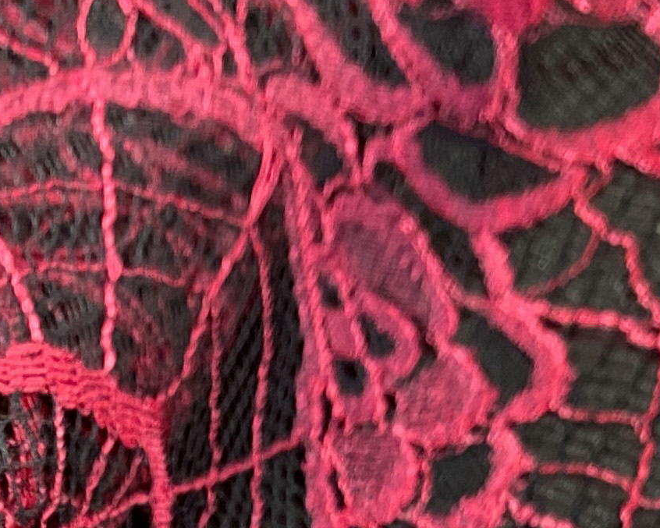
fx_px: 2364
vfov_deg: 11.4
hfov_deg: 15.4
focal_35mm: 121
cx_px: -84
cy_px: 1083
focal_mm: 4.25
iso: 160
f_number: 1.8
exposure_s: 1/50
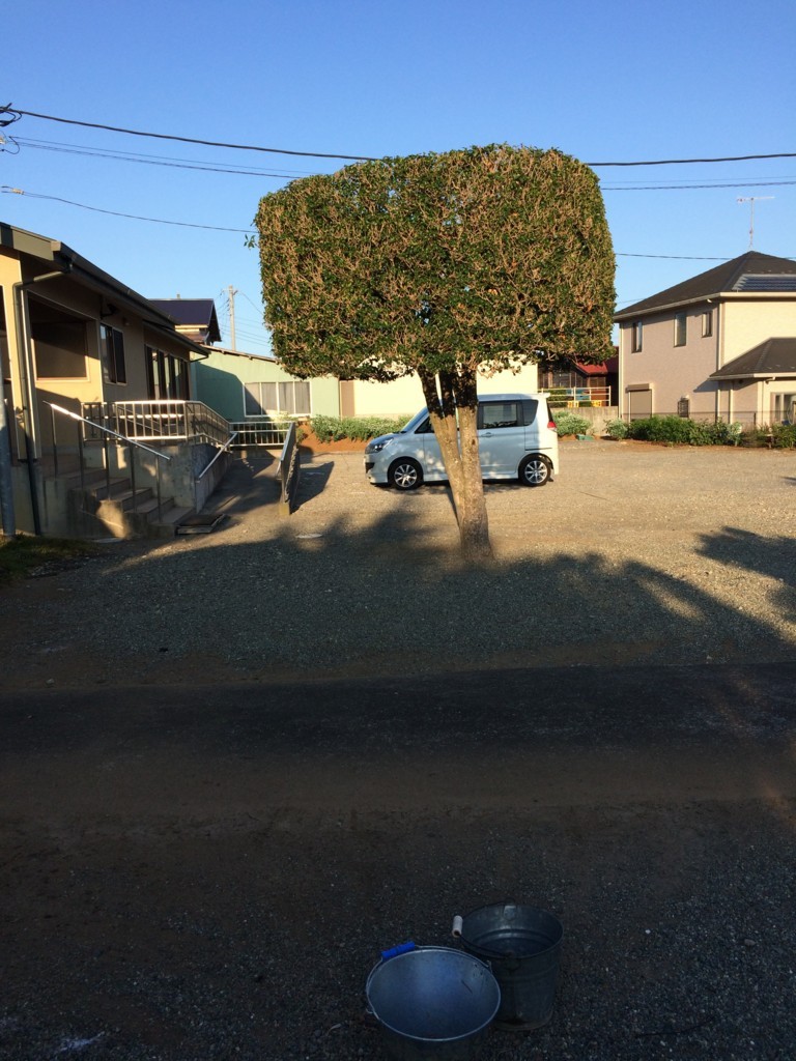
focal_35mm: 29
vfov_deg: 61.7
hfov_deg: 48.2
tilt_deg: -10.3
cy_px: 530
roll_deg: +3.2
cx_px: 398
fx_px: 889
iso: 32
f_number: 2.2
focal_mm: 4.15
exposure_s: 1/1080
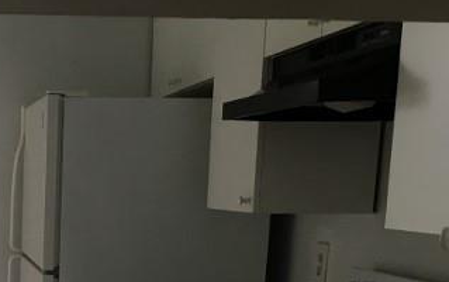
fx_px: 943
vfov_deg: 15.9
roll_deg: -0.9
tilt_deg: -12.7
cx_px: 1
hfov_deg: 25.5
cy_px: 393
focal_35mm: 77
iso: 50
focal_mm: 4.15
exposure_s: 1/30
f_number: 2.2
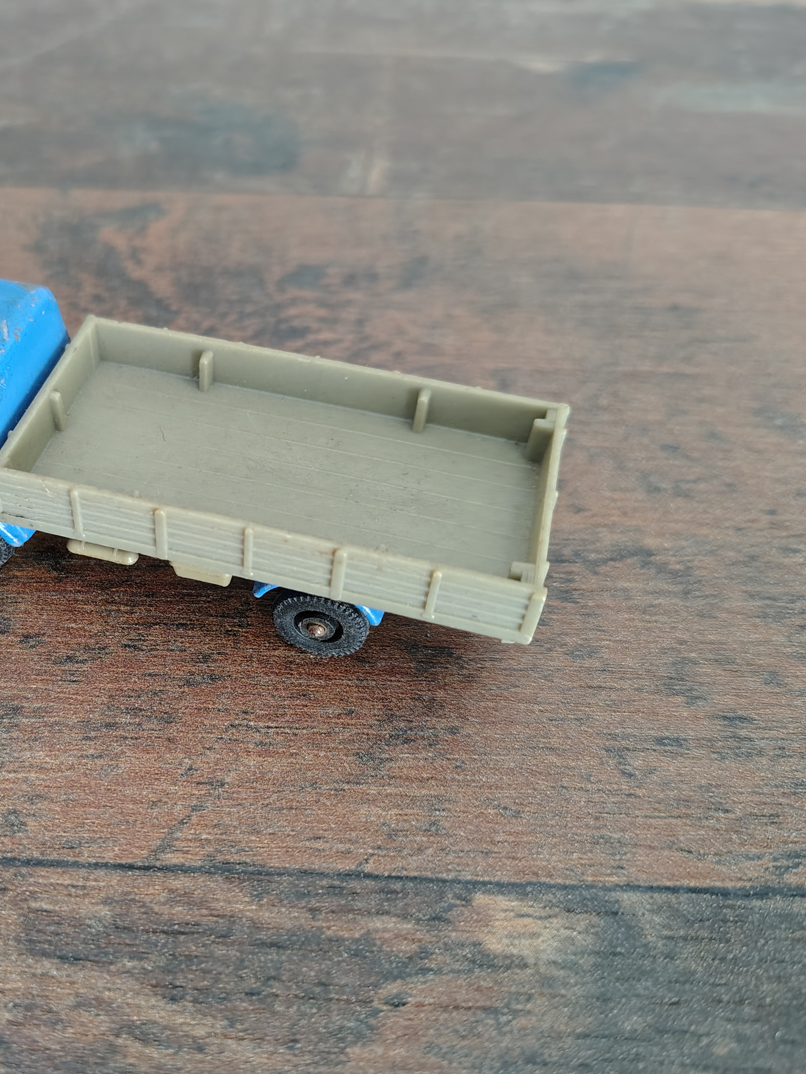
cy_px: 533
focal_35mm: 33
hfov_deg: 41.7
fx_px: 1025
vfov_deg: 55.4
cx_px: 200
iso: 977
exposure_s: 1/50
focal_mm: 5.56
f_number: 1.8
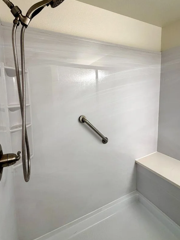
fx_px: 125
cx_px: 83
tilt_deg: -6.5
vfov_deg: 87.5
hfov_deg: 71.5
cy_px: 108
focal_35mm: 18
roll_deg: +1.7
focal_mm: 2.22
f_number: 2.2
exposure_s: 1/60
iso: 160
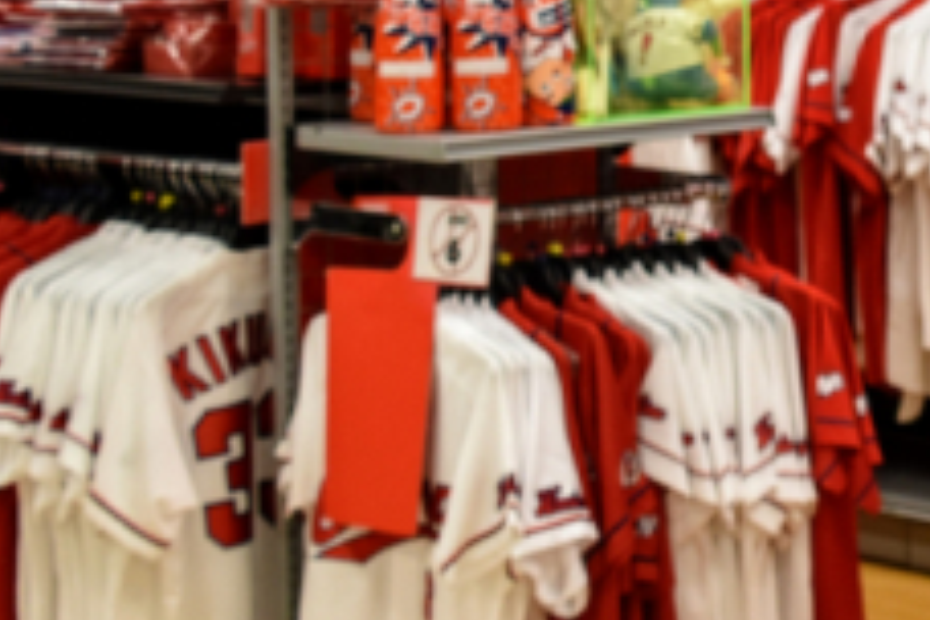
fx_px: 2996
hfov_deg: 16.6
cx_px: 1224
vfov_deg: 11.6
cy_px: -67
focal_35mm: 116
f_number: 4.5
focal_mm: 22
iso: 400
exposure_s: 1/80
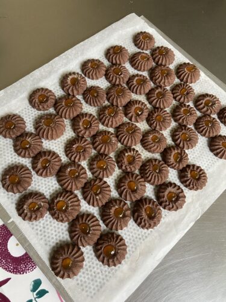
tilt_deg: -68.3
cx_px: 113
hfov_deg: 53.1
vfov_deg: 67.3
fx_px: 226
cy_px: 151
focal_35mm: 26
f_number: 1.8
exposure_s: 1/60
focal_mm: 4.25
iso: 320
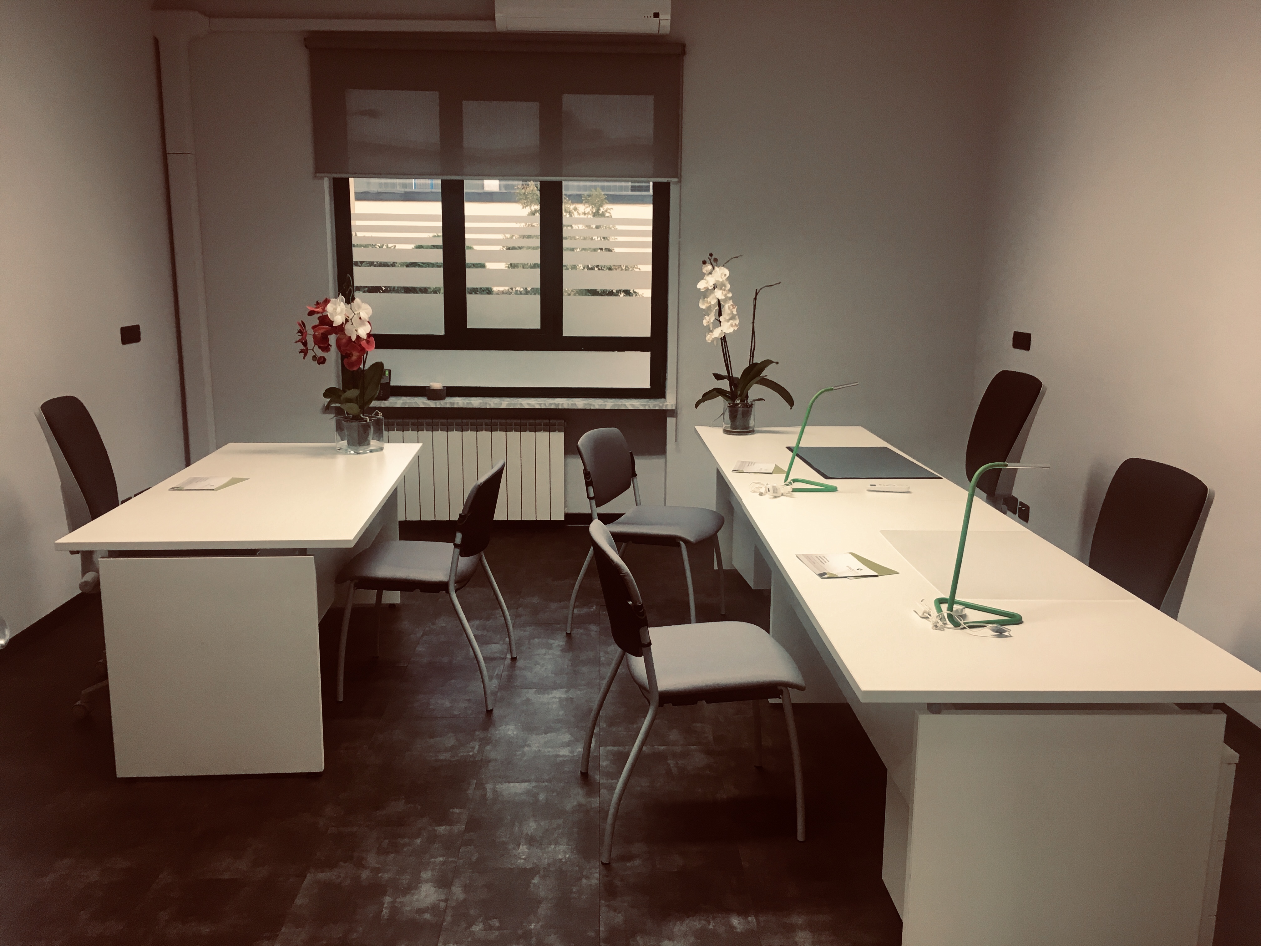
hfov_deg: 61.7
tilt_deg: -10.3
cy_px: 473
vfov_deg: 48.2
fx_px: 1056
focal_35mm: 29
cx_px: 630
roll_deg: -0.4
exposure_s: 1/33
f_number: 2.2
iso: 80
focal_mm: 4.15
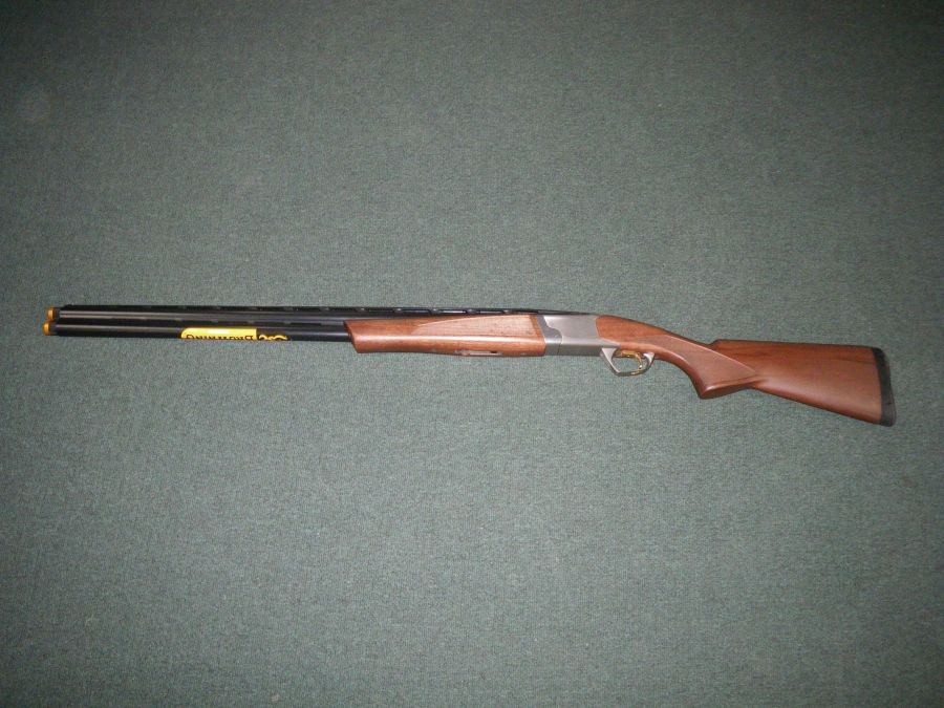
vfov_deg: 49.7
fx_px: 764
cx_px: 472
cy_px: 354
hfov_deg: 63.4
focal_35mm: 28
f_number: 3.5
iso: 400
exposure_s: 1/50
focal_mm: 5
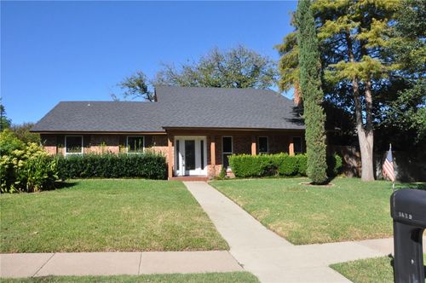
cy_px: 142
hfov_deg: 67.4
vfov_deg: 47.8
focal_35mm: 27
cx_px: 213
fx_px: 319
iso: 1600
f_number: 20
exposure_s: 1/400
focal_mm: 18
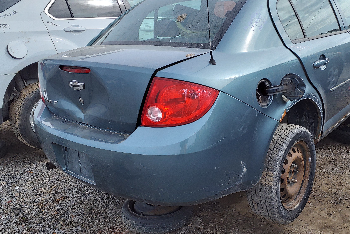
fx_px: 321
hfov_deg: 56.8
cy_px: 107
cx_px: 208
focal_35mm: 33
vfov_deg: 39.9
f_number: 1.9
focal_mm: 3.58
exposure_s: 1/363
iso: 40
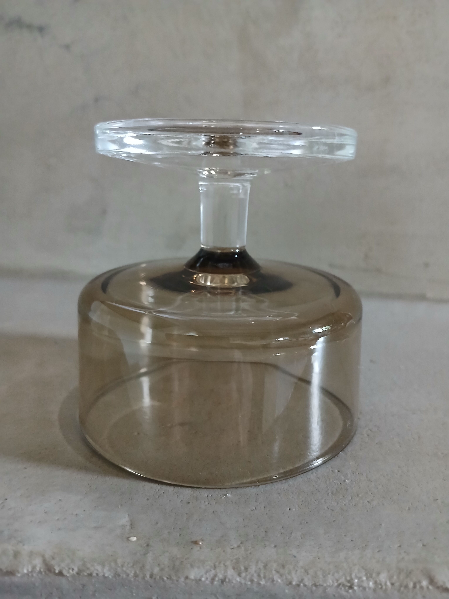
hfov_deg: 53.1
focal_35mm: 26
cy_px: 300
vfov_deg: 67.3
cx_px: 224
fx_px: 450
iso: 640
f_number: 1.8
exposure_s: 1/20
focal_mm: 3.98
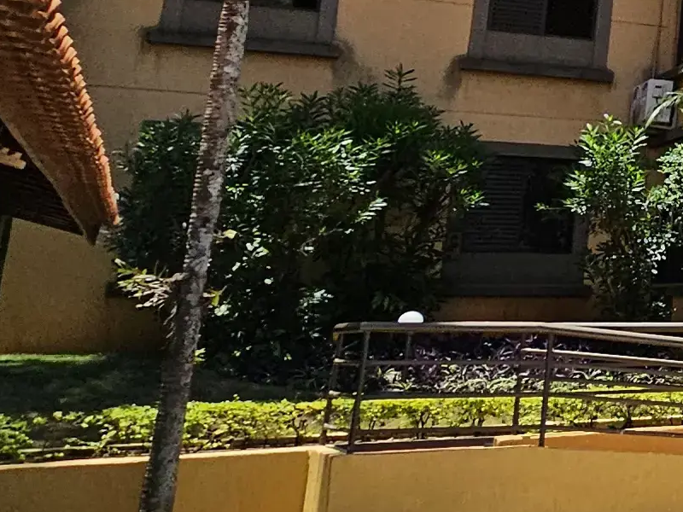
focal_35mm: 65
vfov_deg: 21.9
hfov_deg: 18.2
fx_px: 1282
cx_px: 1405
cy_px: 30
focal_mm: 2.2
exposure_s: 1/2228
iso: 50
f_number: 2.2
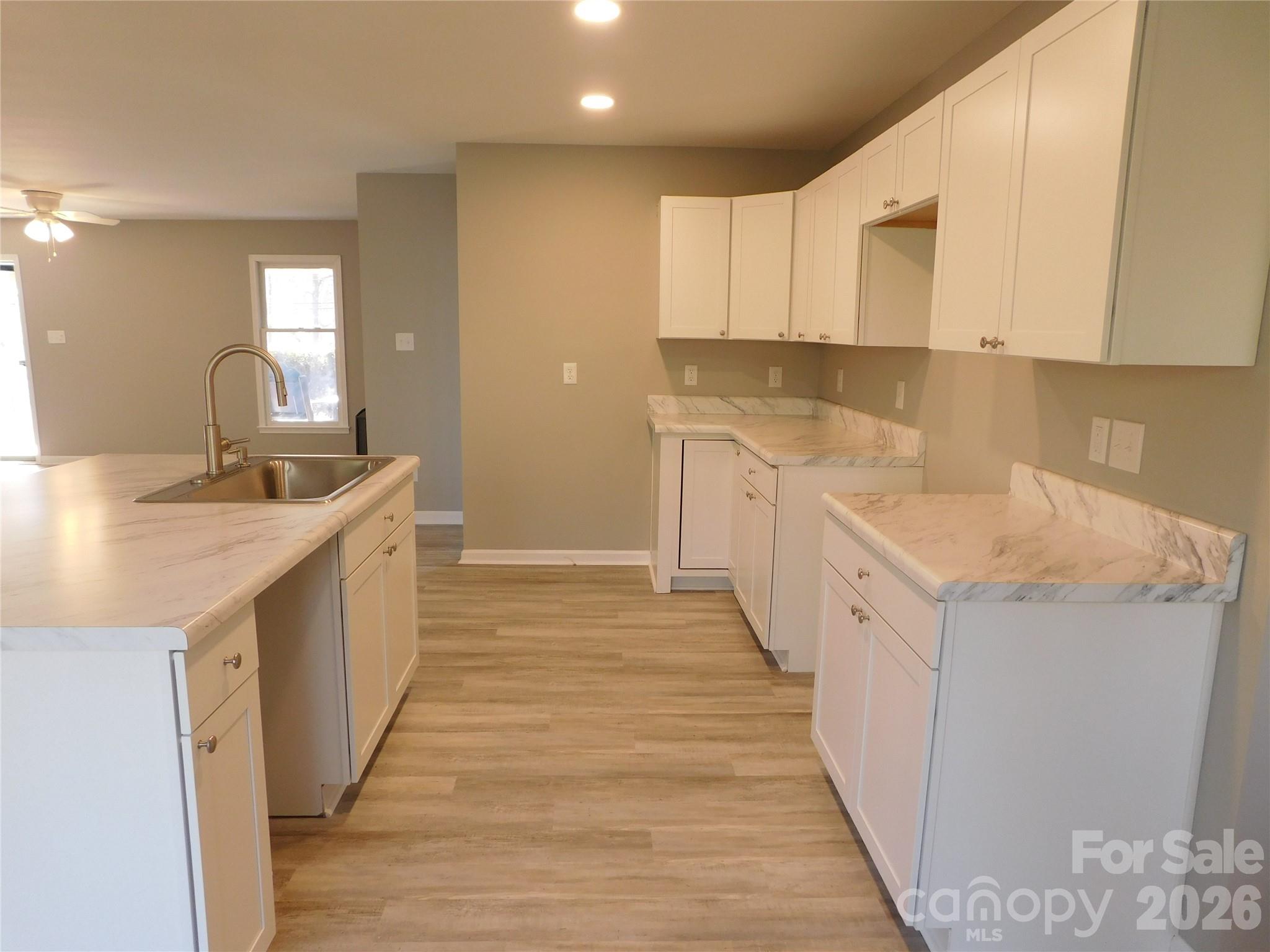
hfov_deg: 73.9
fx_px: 844
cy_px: 476
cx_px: 635
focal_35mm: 23
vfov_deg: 58.9
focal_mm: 4
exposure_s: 1/30
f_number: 3
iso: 125
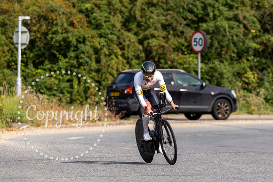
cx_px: 153
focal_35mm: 307
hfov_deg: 6.7
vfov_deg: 4.5
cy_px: 118
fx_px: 2329
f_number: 4
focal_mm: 200
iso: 125
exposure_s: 1/1000
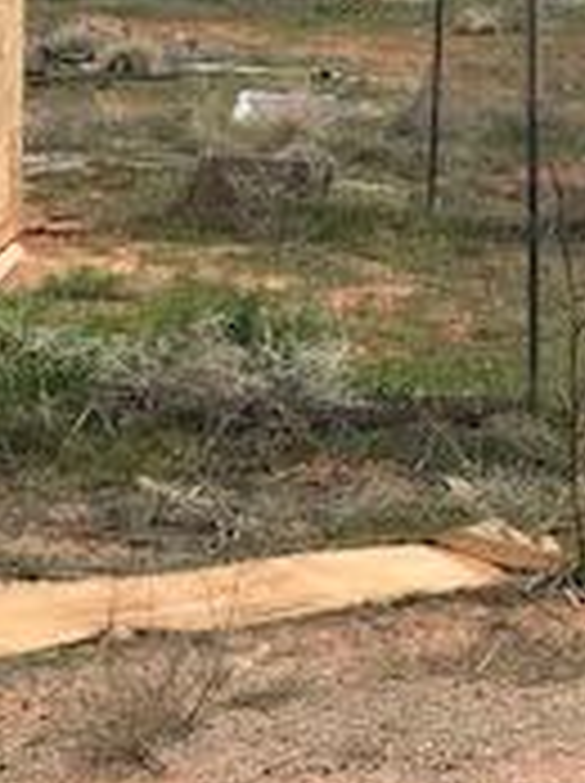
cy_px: 270
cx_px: 738
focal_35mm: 103
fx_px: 2327
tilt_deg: -4.6
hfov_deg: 13.8
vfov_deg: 19.1
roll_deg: -2.3
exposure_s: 1/4566
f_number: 1.8
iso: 20
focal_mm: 3.99
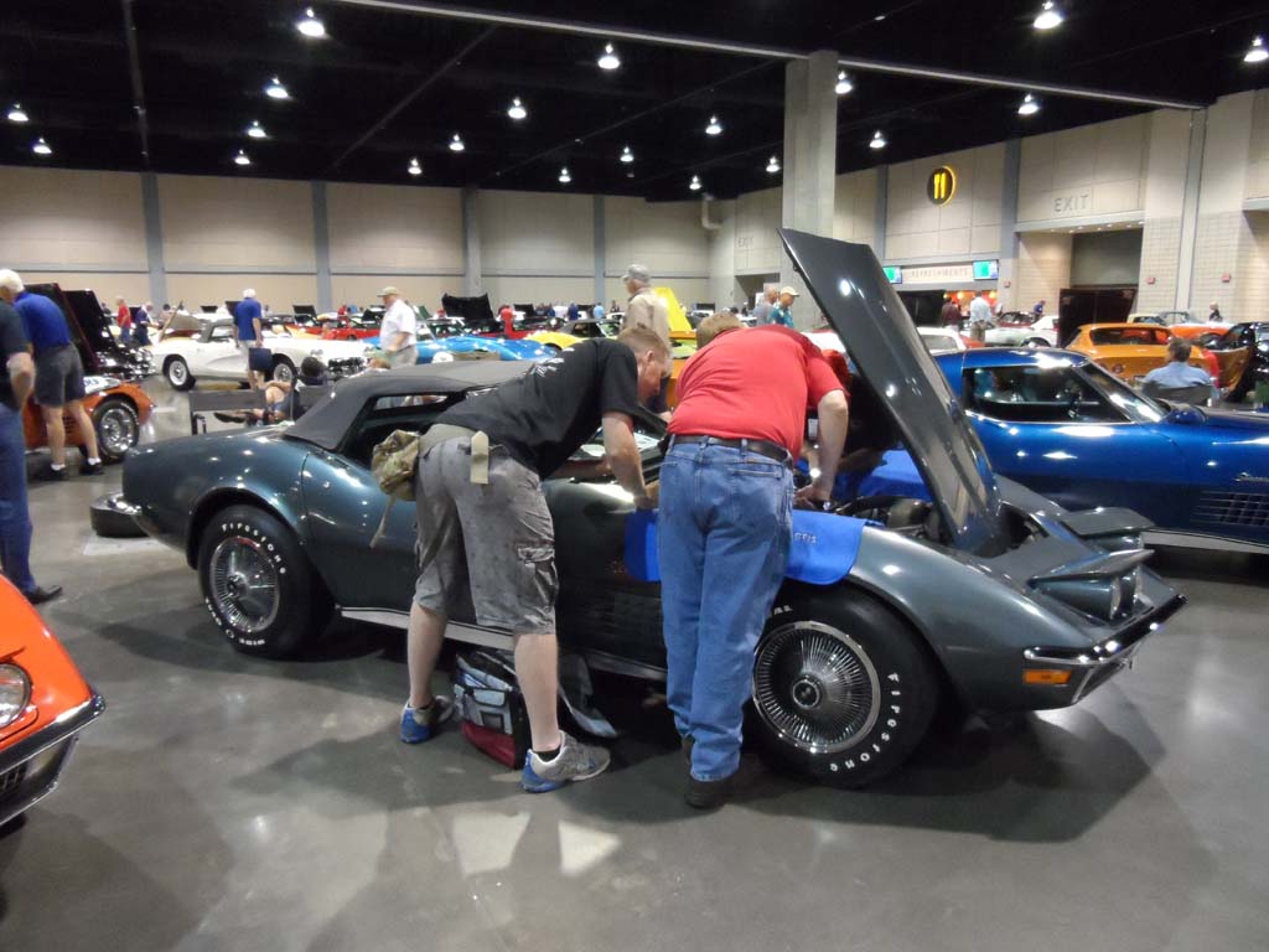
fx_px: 880
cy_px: 476
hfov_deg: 71.6
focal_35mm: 24
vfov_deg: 56.8
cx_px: 634
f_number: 3.2
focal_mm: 4
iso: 640
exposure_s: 1/30
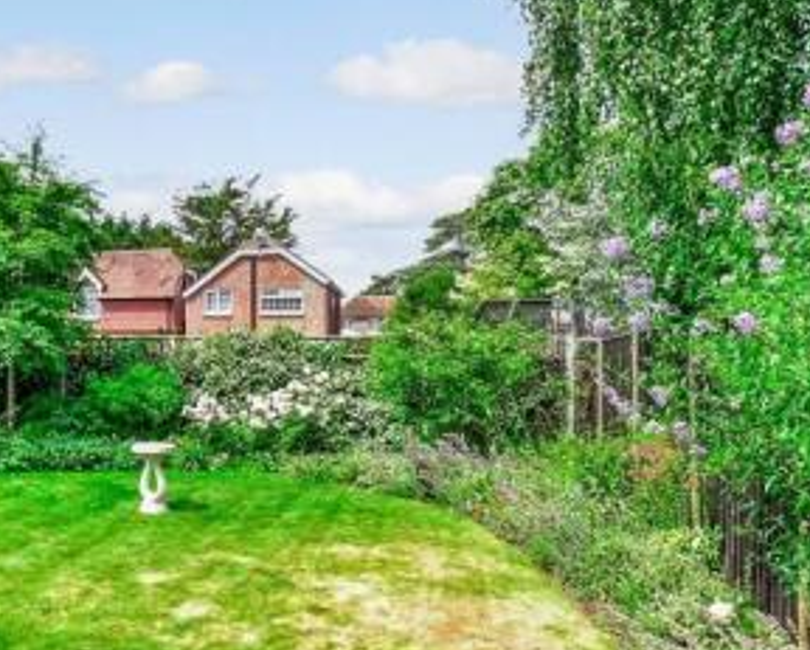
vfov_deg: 45.9
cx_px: 134
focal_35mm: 32
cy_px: 328
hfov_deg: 51.2
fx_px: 768
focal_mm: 10
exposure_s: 1/200
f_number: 8
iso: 400
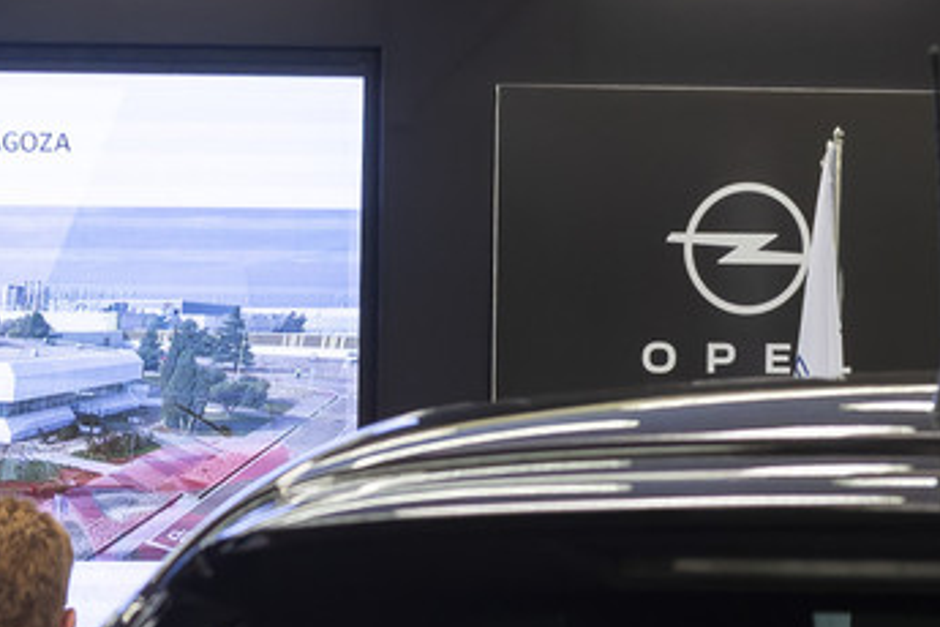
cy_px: 752
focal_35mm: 174
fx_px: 4543
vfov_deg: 7.8
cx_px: 11
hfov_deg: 11.7
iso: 1000
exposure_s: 1/125
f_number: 5.6
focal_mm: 50
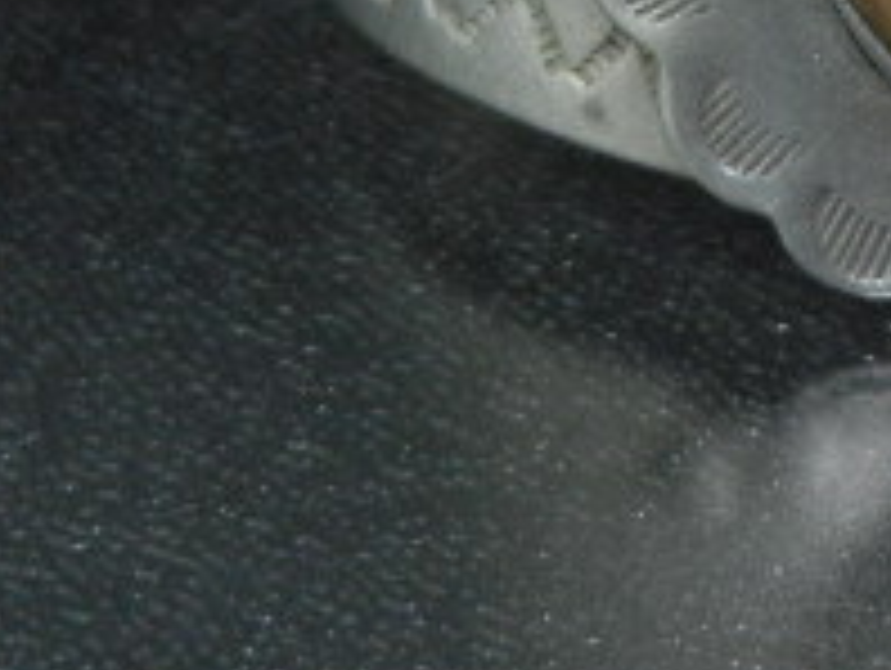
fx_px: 4329
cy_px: -162
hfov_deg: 11.5
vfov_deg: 8.7
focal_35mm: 168
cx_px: 1089
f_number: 7.8
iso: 800
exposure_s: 1/30
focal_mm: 9.3
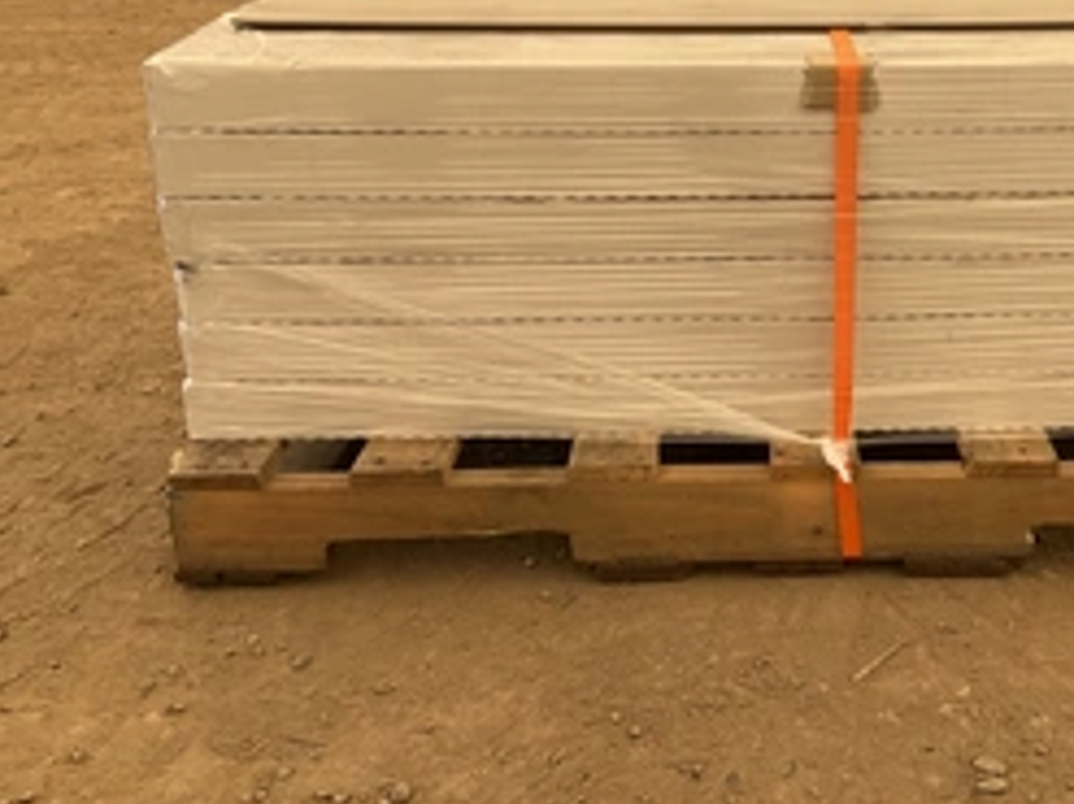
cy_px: 265
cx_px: 800
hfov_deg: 39.4
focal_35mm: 47
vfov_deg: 30.6
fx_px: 1458
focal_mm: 3
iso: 20
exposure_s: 1/151
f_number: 1.8
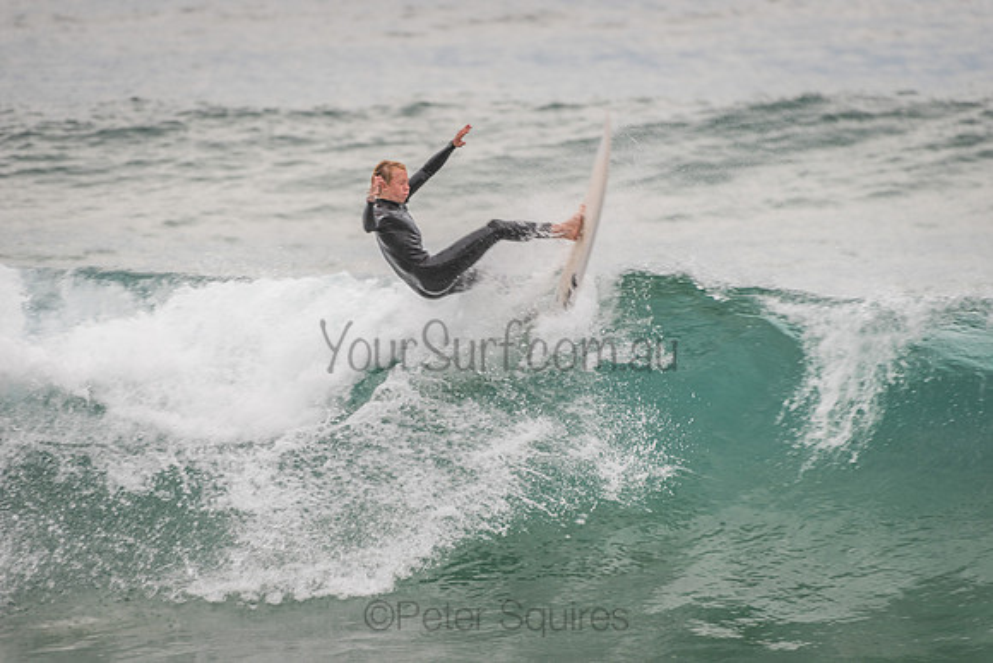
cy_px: 332
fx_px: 13794
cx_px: 496
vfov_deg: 2.8
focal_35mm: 500
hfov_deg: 4.1
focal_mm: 500
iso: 250
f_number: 5.6
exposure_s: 1/320
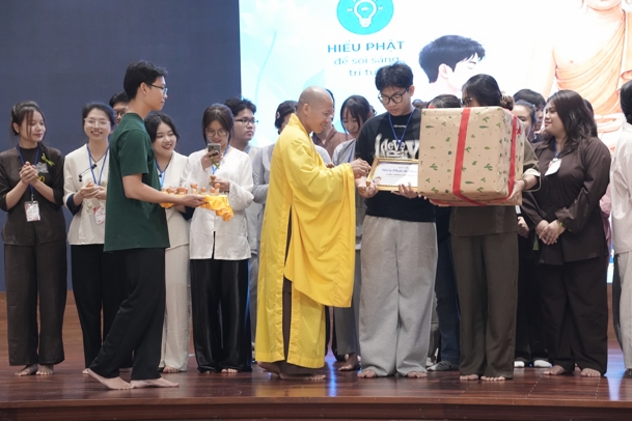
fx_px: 1668
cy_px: 218
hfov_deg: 21.5
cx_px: 306
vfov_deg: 14.4
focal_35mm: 95
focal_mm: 89
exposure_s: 1/125
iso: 5000
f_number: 4
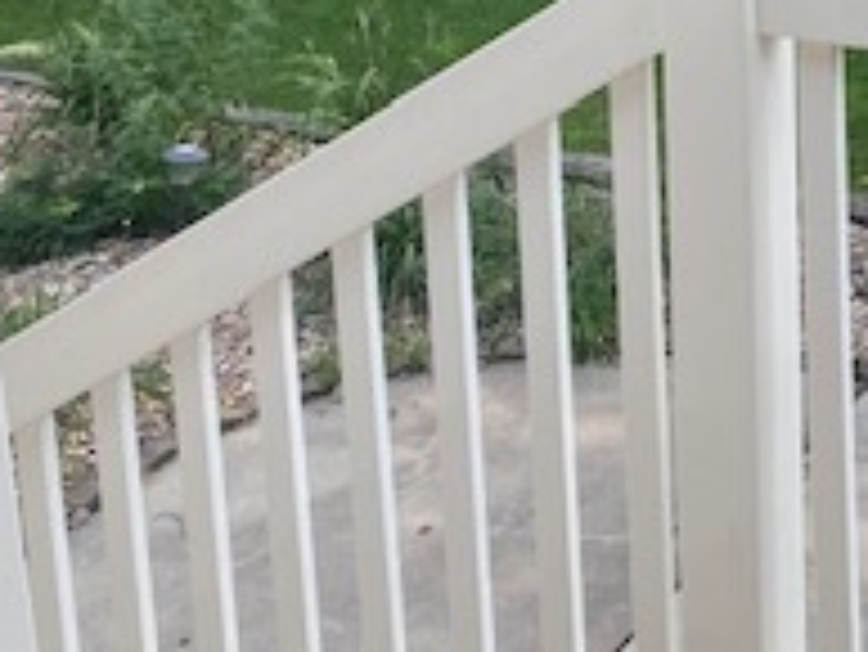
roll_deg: -0.7
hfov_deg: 21.0
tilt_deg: -9.9
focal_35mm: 86
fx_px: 2158
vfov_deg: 16.0
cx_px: 1084
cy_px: -261
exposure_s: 1/423
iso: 32
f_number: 1.8
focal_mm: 4.25
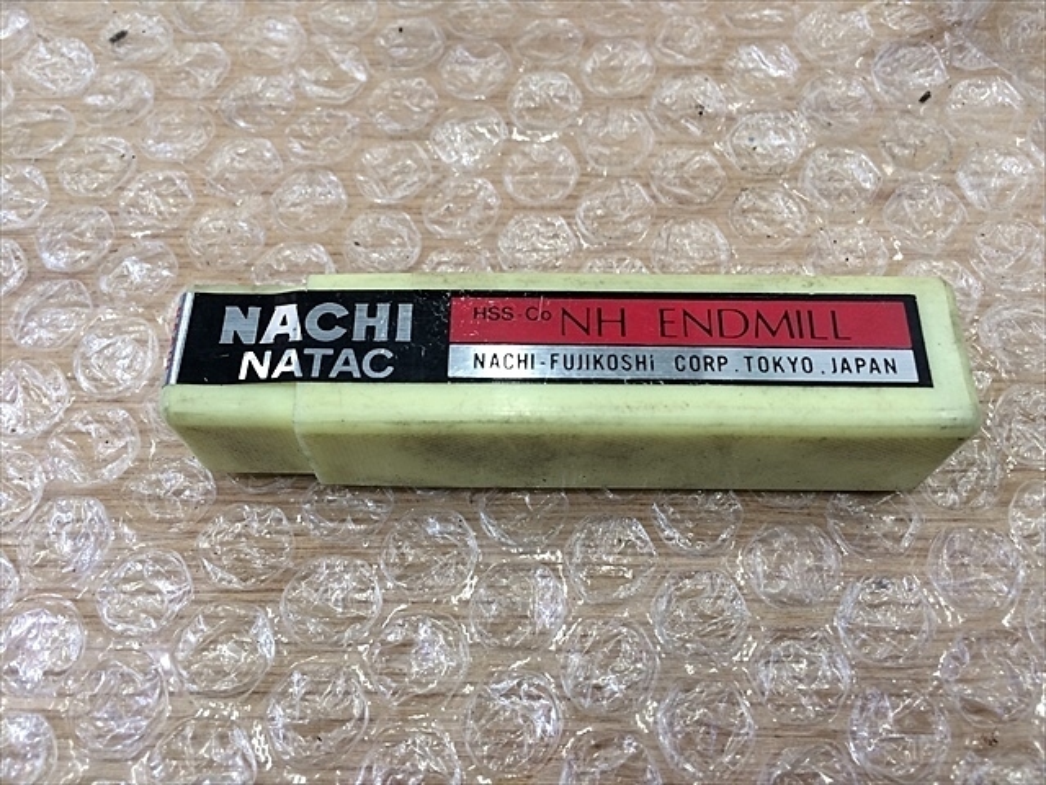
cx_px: 523
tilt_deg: -64.3
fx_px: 876
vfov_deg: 48.2
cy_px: 392
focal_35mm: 29
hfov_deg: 61.7
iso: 40
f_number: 2.2
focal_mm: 4.15
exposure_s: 1/30
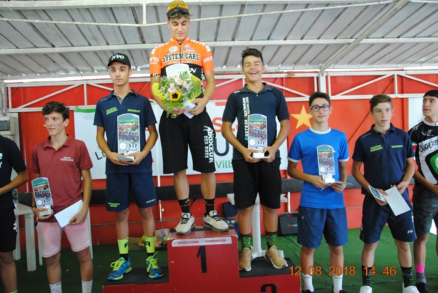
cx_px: 219
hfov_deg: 67.3
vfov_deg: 48.0
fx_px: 329
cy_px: 146
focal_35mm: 27
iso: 800
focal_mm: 18
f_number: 3.5
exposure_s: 1/20
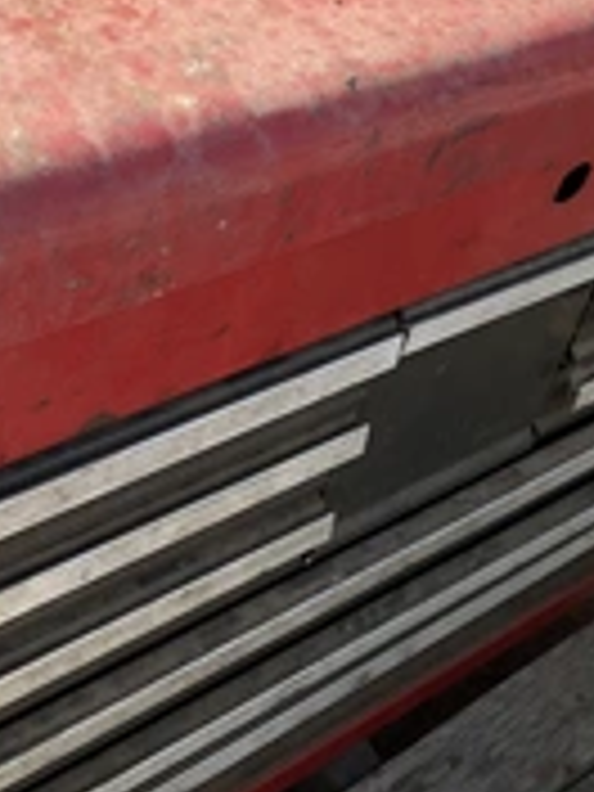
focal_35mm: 66
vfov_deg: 29.3
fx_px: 1510
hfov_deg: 22.2
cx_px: 400
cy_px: 315
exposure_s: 1/568
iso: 25
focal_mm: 3
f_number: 1.8
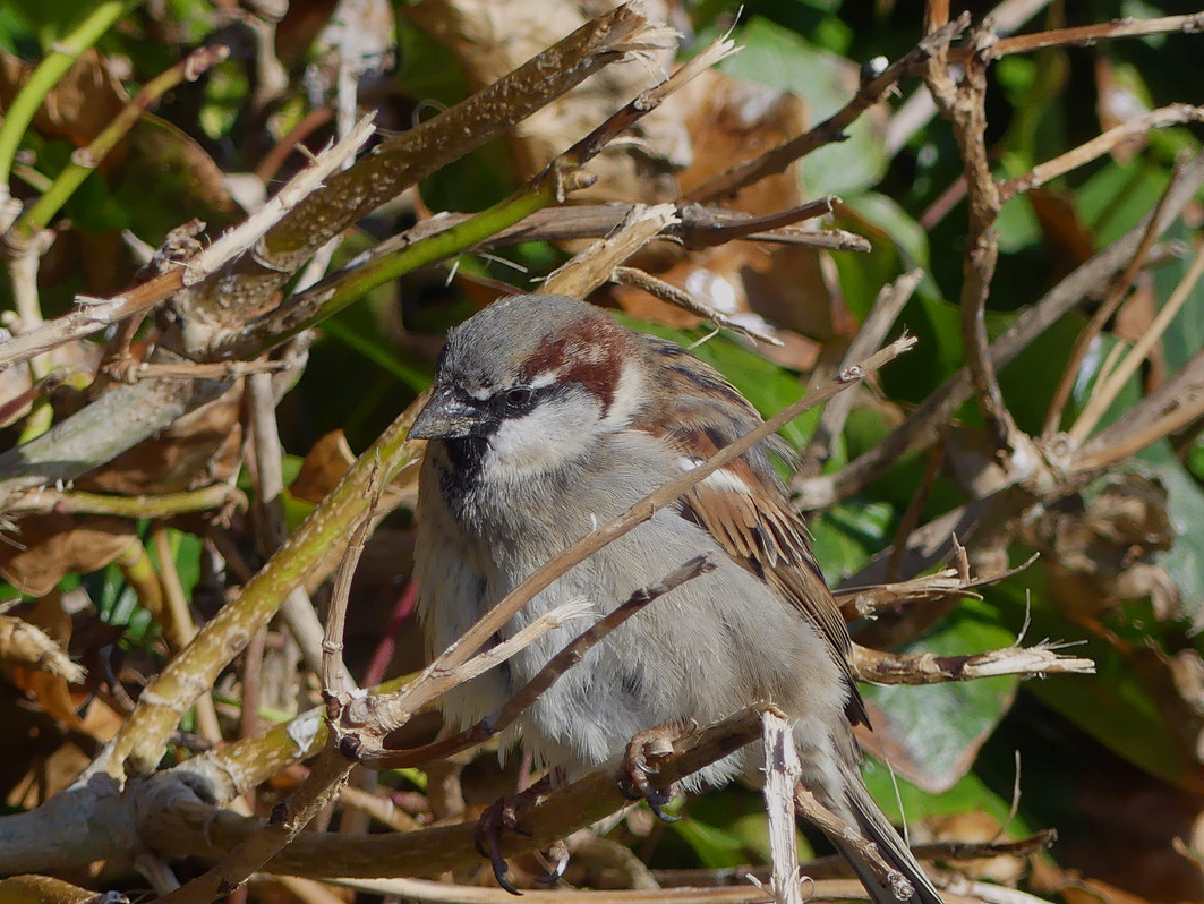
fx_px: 41891
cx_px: 601
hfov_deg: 1.6
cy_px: 452
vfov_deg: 1.2
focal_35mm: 1204
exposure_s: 1/640
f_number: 4
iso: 100
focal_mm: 108
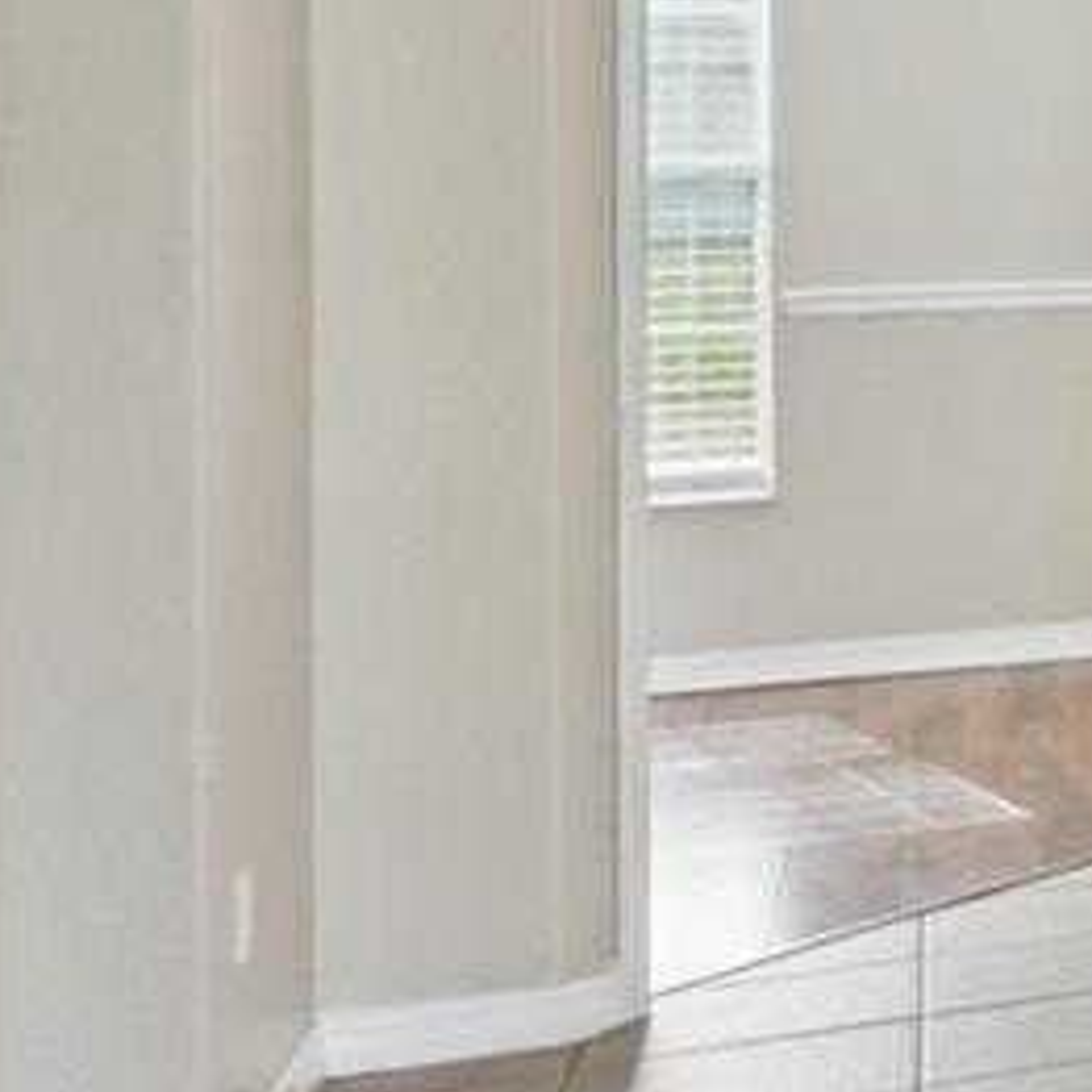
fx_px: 2962
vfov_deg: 20.3
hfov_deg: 12.2
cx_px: 3093
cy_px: 50
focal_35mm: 83
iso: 400
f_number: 8
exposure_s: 1/80
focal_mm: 16
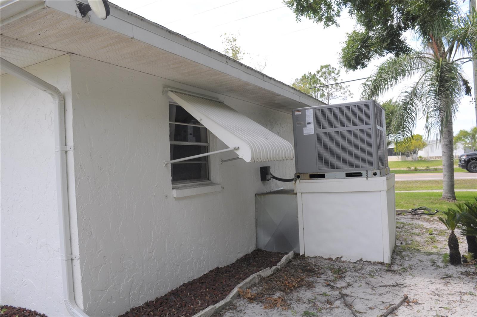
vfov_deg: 47.8
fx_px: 357
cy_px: 158
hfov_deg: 67.5
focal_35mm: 27
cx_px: 238
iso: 200
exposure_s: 1/320
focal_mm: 18
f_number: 9
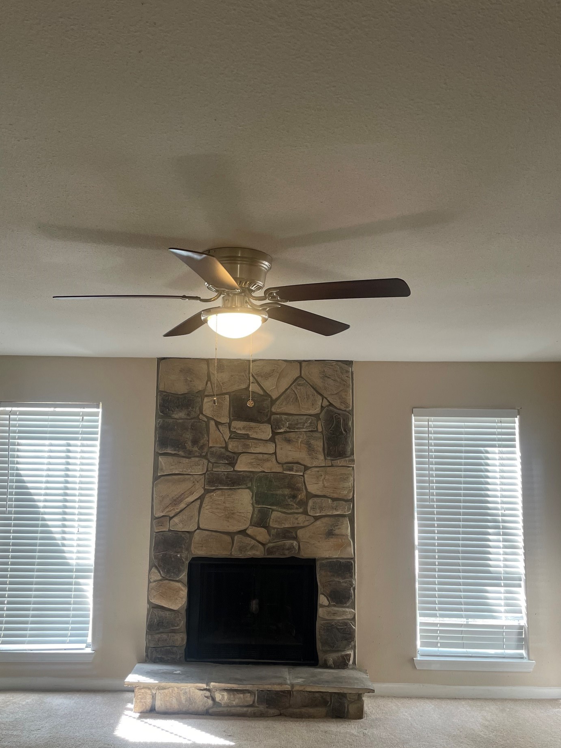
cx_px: 253
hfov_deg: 48.2
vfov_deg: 61.6
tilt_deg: +6.6
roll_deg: +1.4
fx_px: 627
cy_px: 403
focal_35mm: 29
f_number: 1.6
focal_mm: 4.2
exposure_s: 1/60
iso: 64
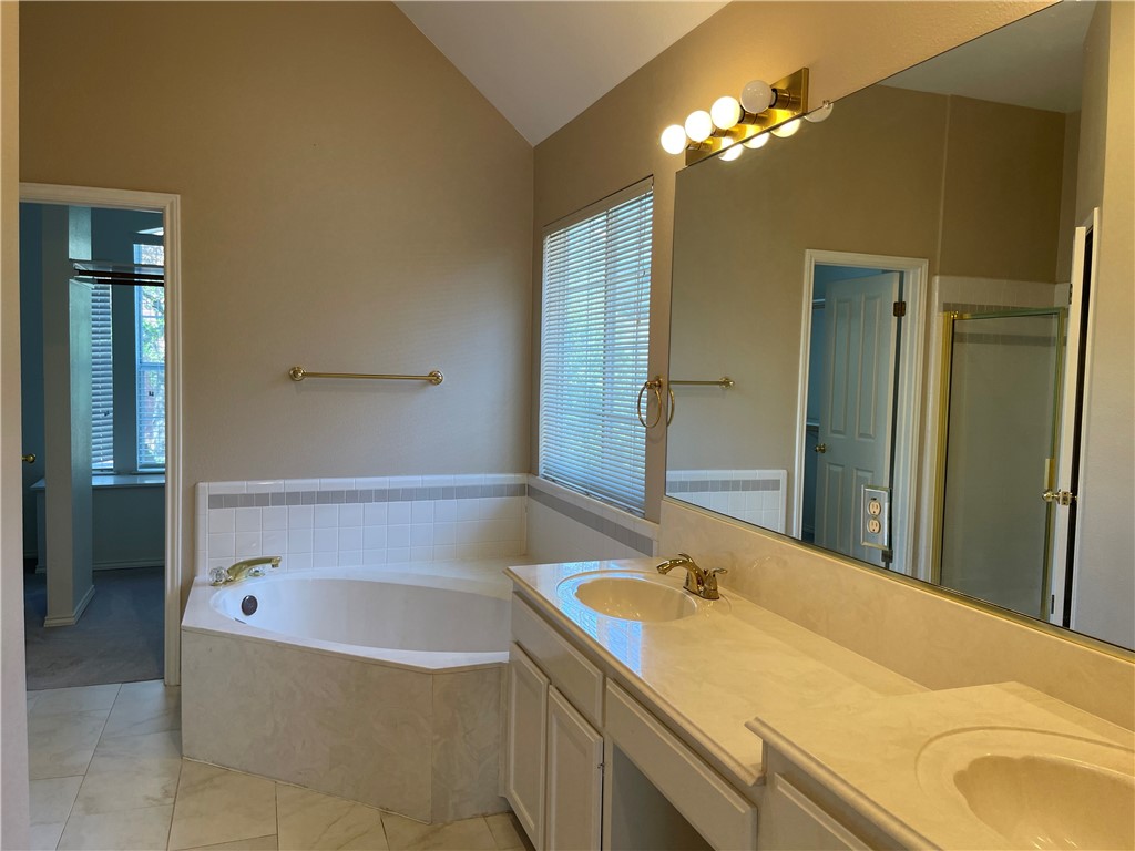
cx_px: 568
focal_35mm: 26
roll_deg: -2.0
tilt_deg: -3.7
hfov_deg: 67.3
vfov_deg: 53.1
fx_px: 852
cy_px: 426
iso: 40
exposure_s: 1/120
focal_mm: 5.1
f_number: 1.6
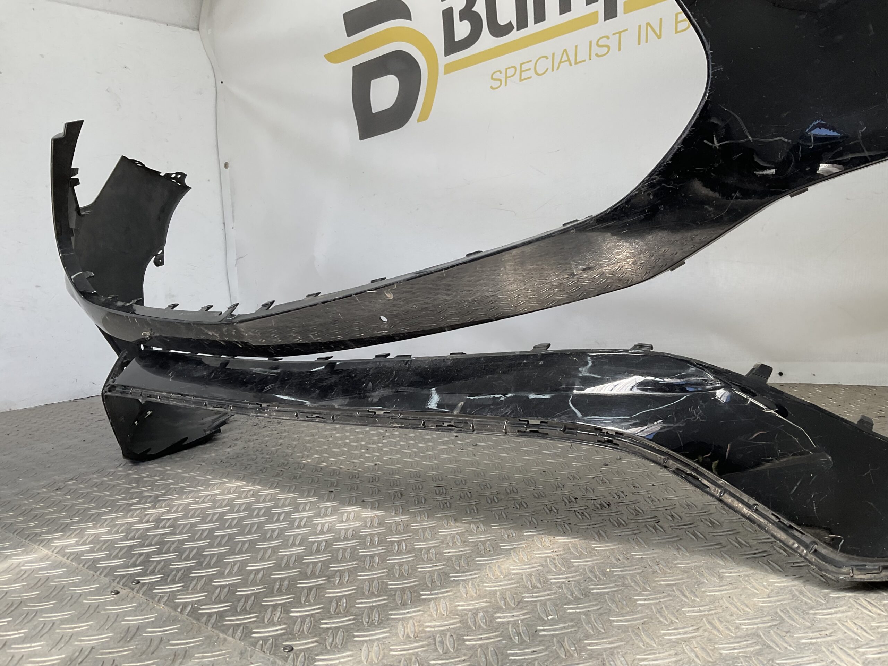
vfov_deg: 48.2
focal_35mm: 29
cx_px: 444
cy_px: 333
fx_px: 744
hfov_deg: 61.7
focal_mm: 3
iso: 16
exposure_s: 1/274
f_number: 1.8
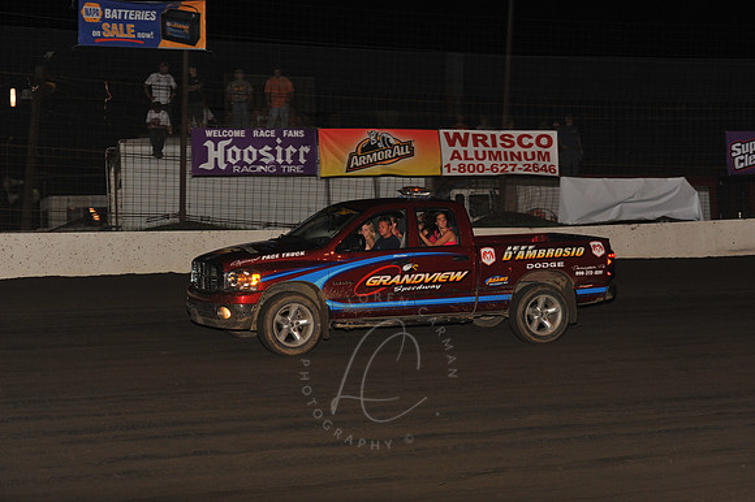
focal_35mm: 80
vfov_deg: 17.0
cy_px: 251
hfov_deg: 25.4
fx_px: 1677
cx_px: 378
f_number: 6.3
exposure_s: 1/320
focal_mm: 80
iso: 800
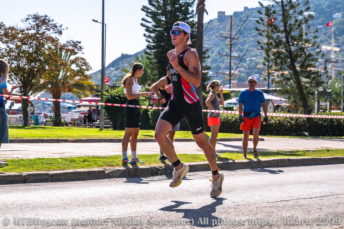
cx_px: 172
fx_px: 697
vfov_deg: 18.7
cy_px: 114
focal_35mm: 73
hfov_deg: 27.7
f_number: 8
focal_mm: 73
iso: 250
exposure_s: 1/1000
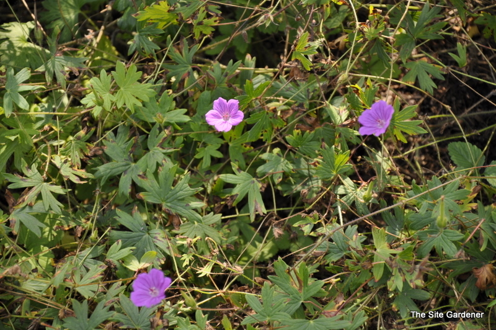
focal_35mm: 158
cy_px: 165
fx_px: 2168
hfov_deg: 13.1
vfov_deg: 8.7
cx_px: 248
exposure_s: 1/125
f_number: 5.6
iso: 250
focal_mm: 105
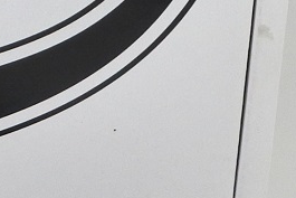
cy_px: 211
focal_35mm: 260
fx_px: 2139
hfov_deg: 7.8
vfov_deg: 5.3
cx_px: -89
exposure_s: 1/125
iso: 500
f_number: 4.2
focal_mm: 14.7
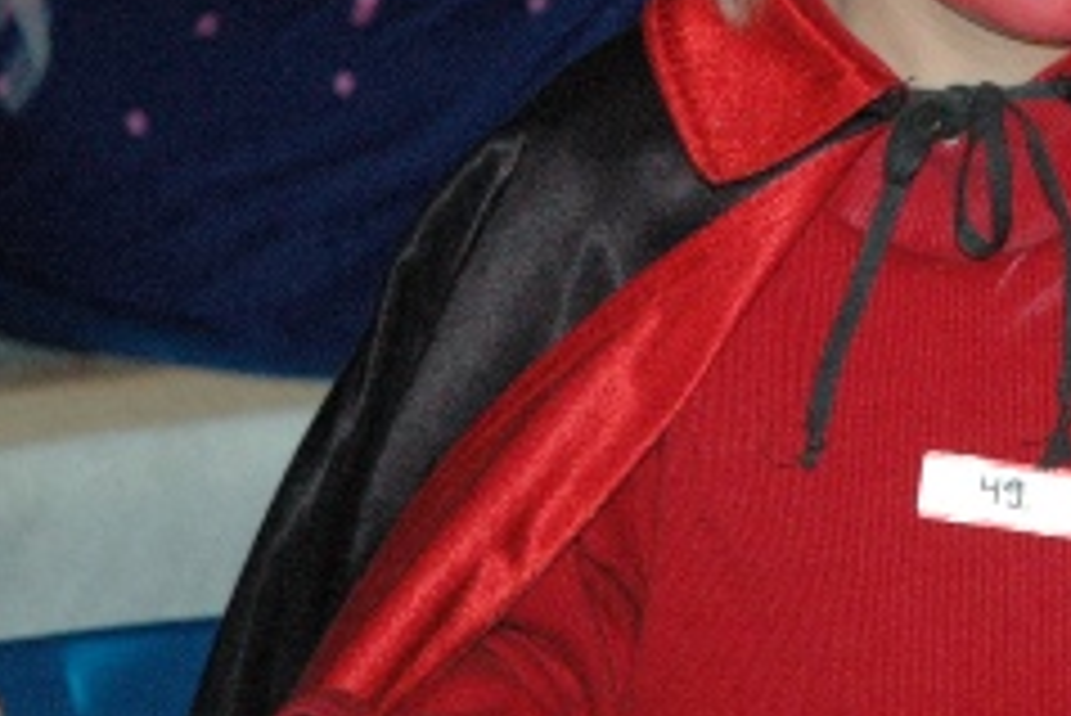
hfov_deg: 7.3
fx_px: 8394
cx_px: 1004
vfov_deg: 4.9
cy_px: -167
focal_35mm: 282
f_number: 5
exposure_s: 1/60
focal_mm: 70
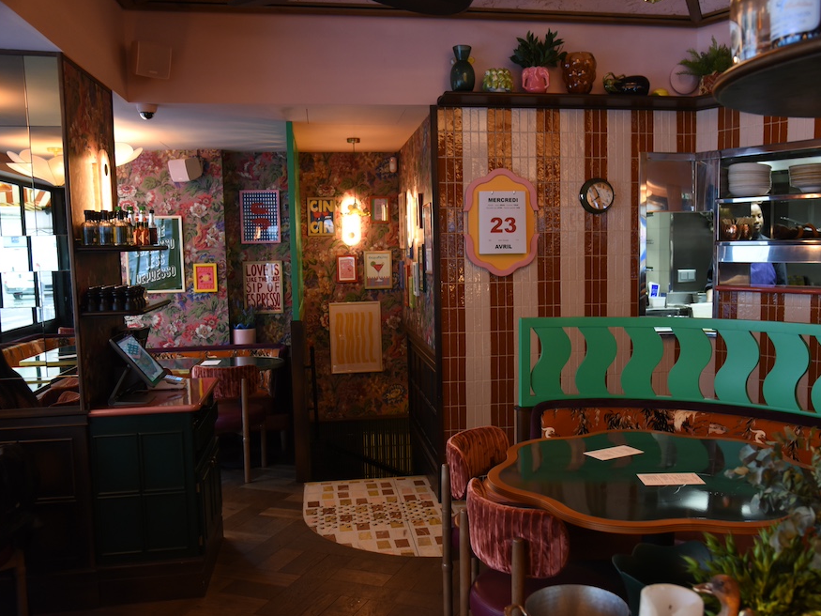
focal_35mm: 33
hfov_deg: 55.2
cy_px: 310
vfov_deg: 42.9
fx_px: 783
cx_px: 455
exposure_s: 1/50
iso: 1250
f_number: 5.6
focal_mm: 30
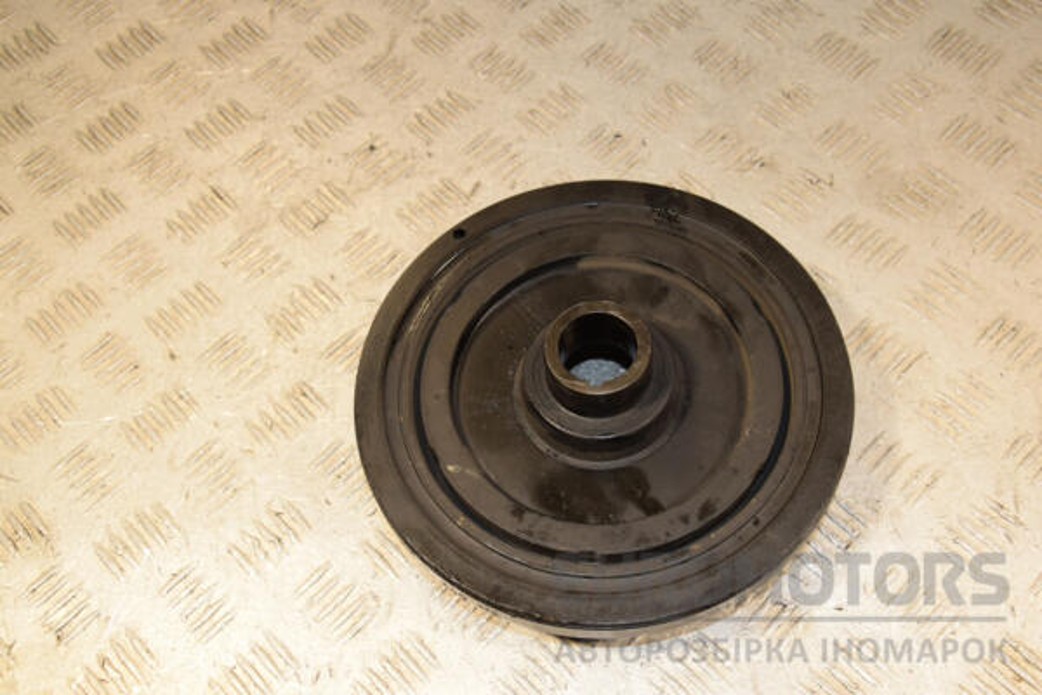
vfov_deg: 31.9
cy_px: 348
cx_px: 521
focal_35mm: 42
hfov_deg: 46.4
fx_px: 1216
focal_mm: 28
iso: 800
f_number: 6.3
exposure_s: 1/200
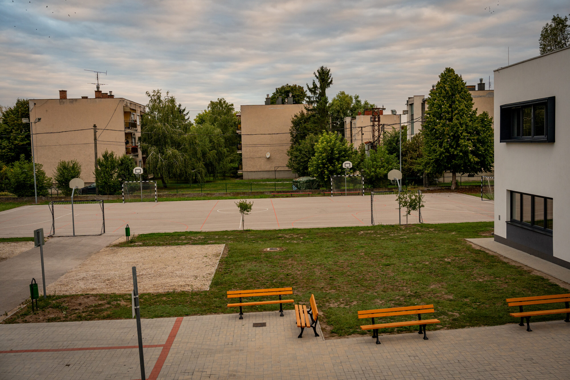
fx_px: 586
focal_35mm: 37
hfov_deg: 51.9
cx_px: 285
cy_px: 190
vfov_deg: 35.9
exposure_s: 1/320
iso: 640
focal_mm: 37
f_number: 4.5
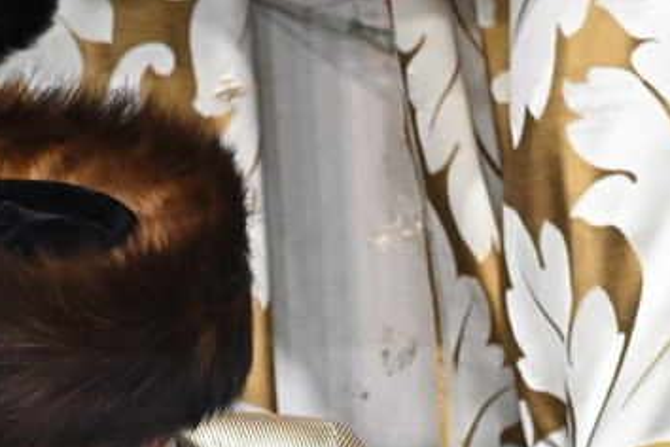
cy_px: 882
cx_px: 466
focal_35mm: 1660
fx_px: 30892
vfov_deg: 0.8
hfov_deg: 1.2
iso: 5000
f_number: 8
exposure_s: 1/100
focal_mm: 420
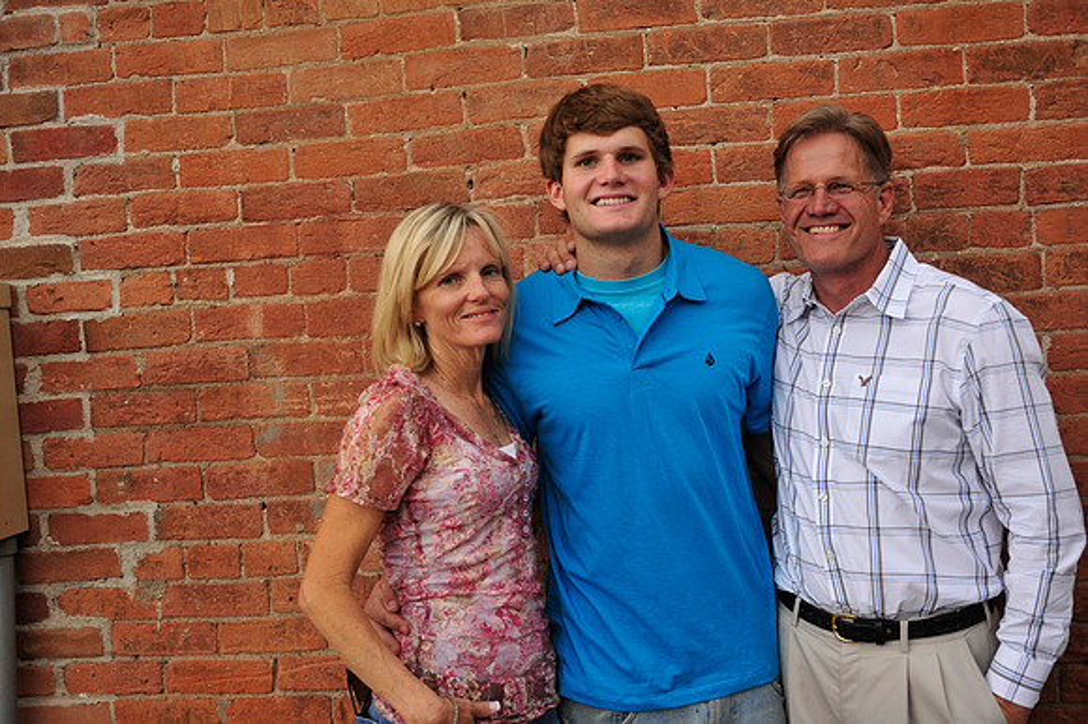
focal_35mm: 40
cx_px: 544
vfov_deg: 33.4
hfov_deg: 48.5
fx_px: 1208
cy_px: 362
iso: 1000
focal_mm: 40
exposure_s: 1/400
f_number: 4.5
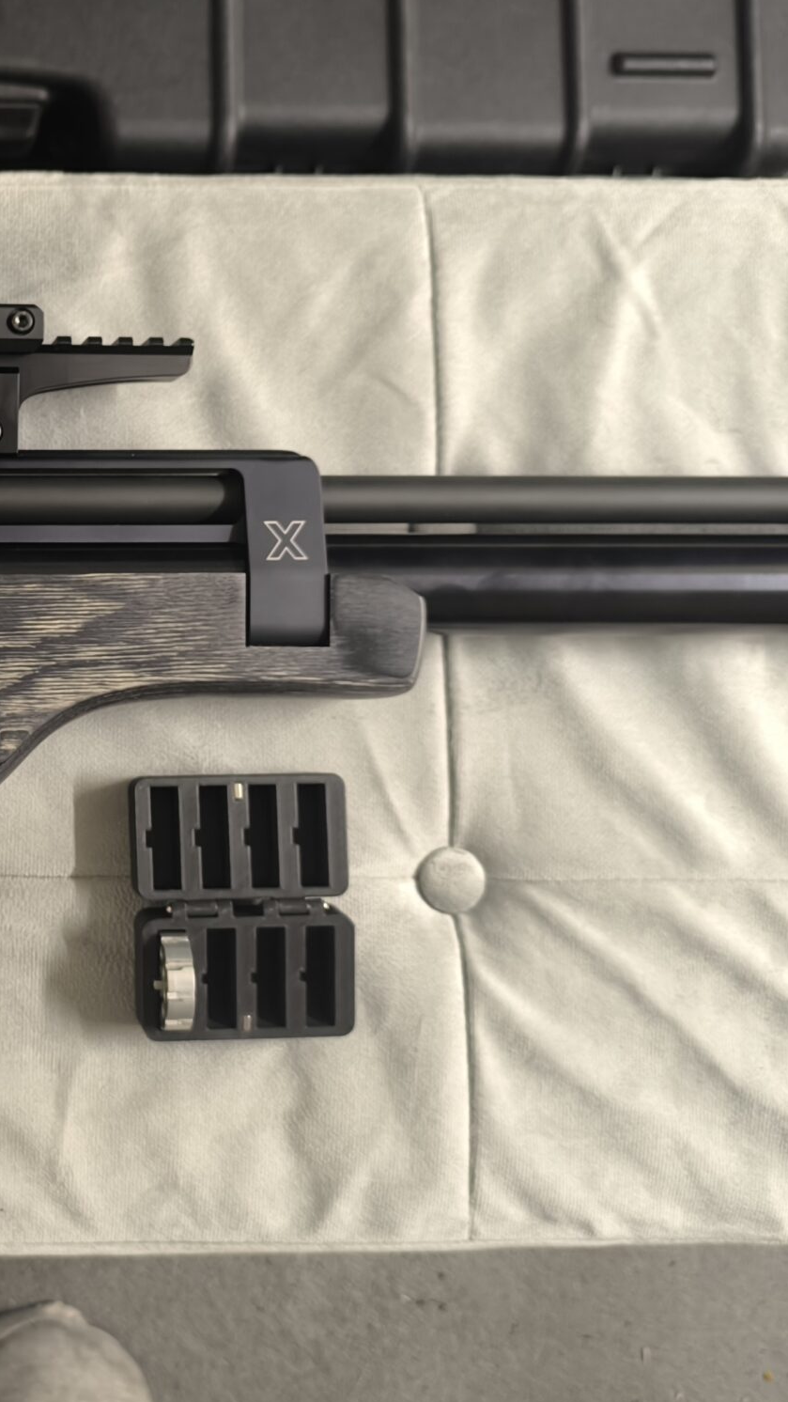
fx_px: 1598
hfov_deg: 25.5
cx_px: -93
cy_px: 641
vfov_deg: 47.3
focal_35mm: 43
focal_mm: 6.14
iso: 2000
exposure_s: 1/25
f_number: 1.65
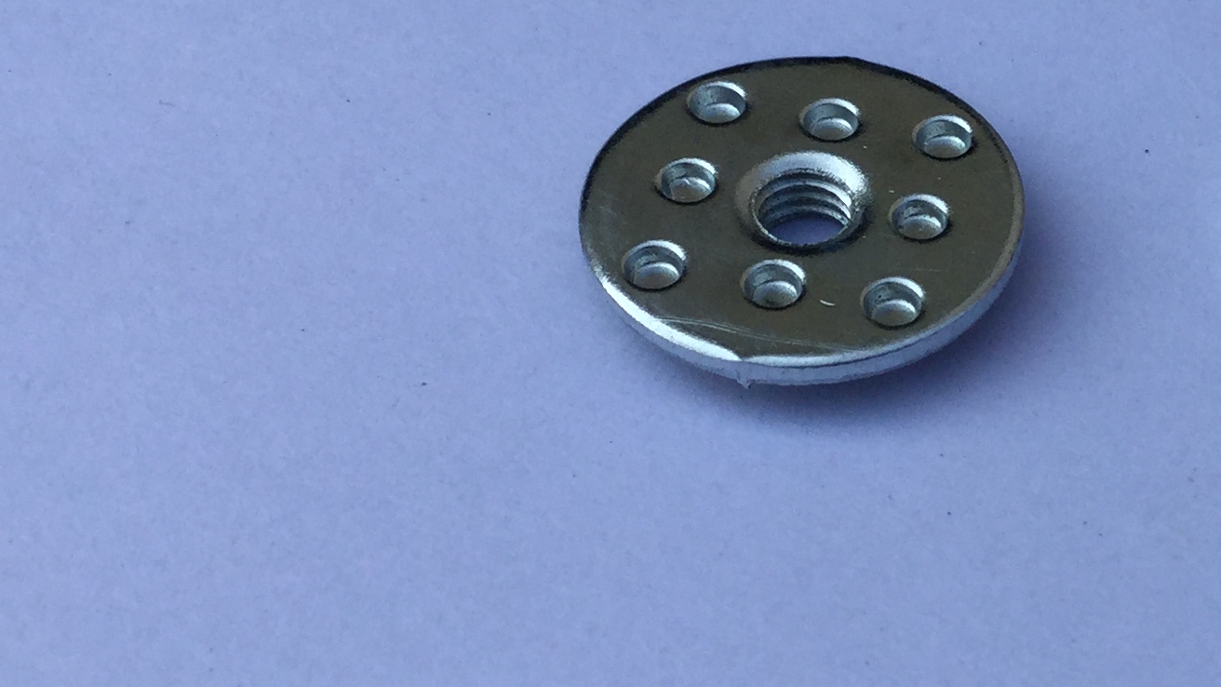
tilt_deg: -48.6
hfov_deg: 24.7
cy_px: 311
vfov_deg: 14.4
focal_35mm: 84
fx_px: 2720
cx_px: 1046
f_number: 2.4
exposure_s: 1/1217
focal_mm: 3.3
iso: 25
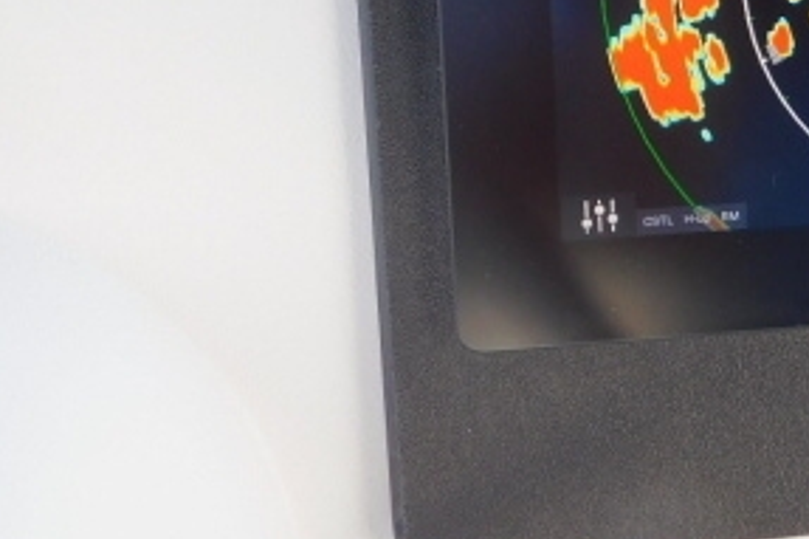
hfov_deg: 21.6
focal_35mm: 87
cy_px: 23
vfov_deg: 15.5
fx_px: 1954
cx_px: 981
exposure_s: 1/100
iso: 125
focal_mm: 5.3
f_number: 3.2
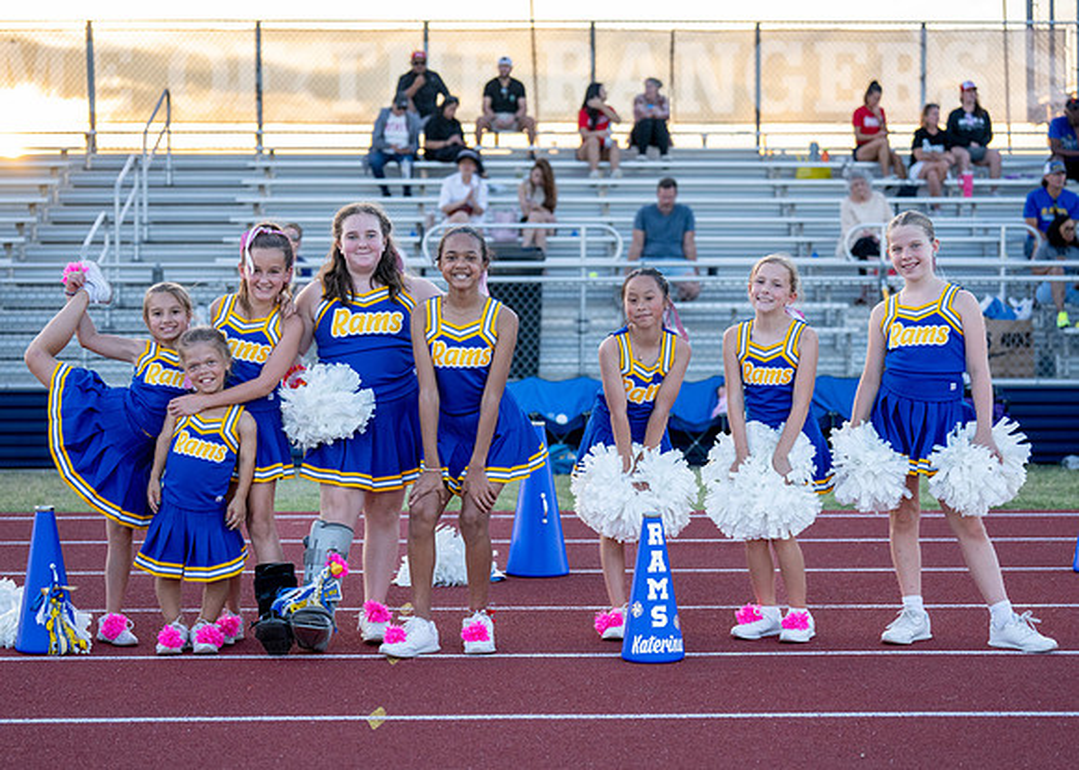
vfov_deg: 19.0
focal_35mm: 75
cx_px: 555
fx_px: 2298
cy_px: 391
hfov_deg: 26.4
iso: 1000
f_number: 2.8
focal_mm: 70
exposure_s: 1/1250
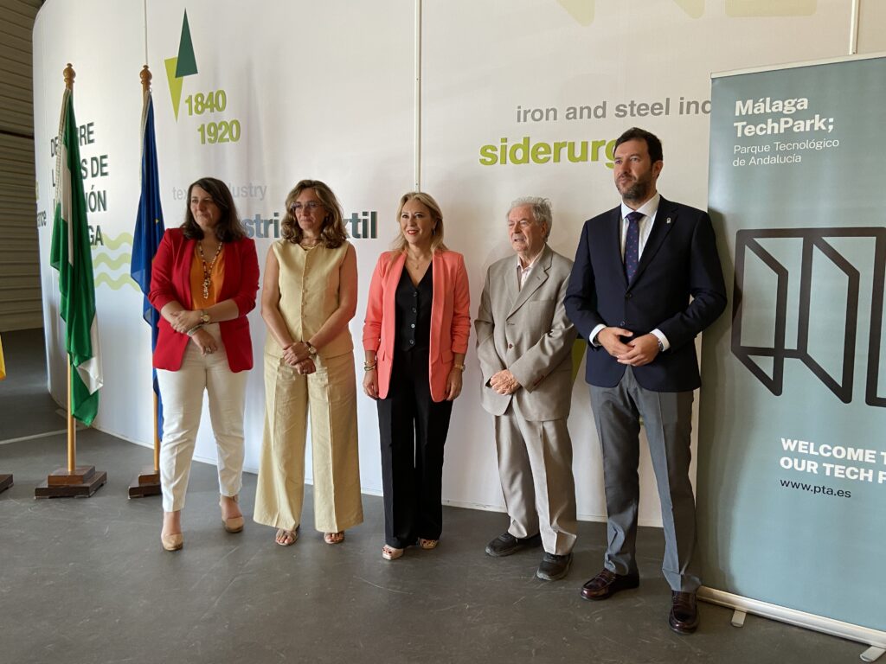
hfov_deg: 67.3
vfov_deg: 53.1
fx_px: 665
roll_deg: -0.7
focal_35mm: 26
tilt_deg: -5.1
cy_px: 332
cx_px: 443
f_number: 1.8
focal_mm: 4.25
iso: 125
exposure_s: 1/90
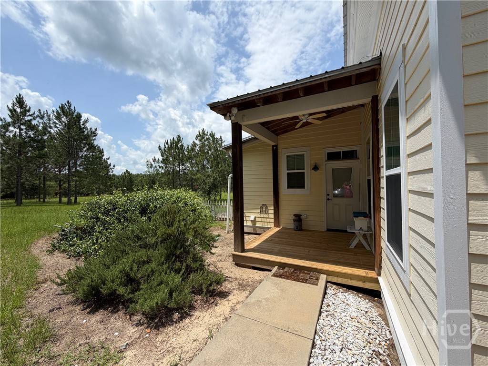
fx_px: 197
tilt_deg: +0.6
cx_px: 244
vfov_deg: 85.7
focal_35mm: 14
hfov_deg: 102.1
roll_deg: +1.3
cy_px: 183
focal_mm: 2.22
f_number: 2.2
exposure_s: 1/955
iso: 20
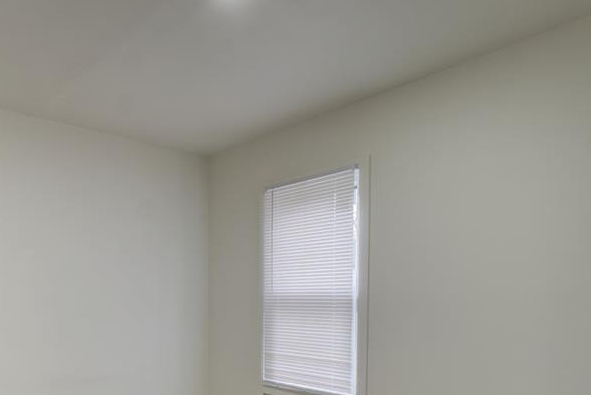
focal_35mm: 26
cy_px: 308
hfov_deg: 67.0
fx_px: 427
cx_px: 186
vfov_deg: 47.3
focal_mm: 10
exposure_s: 1/8
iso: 400
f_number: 8
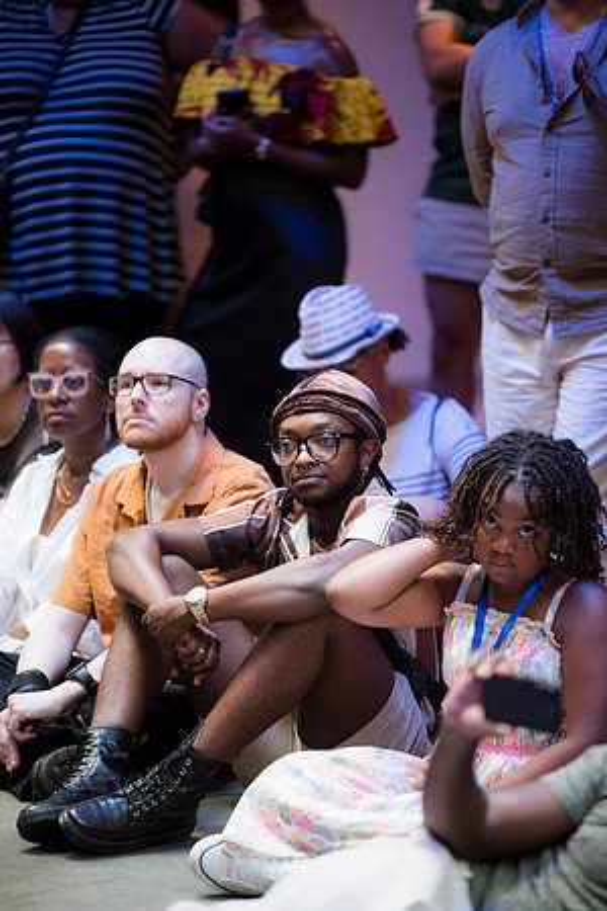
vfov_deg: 10.3
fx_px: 5058
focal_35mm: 200
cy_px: 456
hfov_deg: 6.9
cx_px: 304
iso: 2000
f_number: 2.8
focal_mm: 200
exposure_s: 1/125
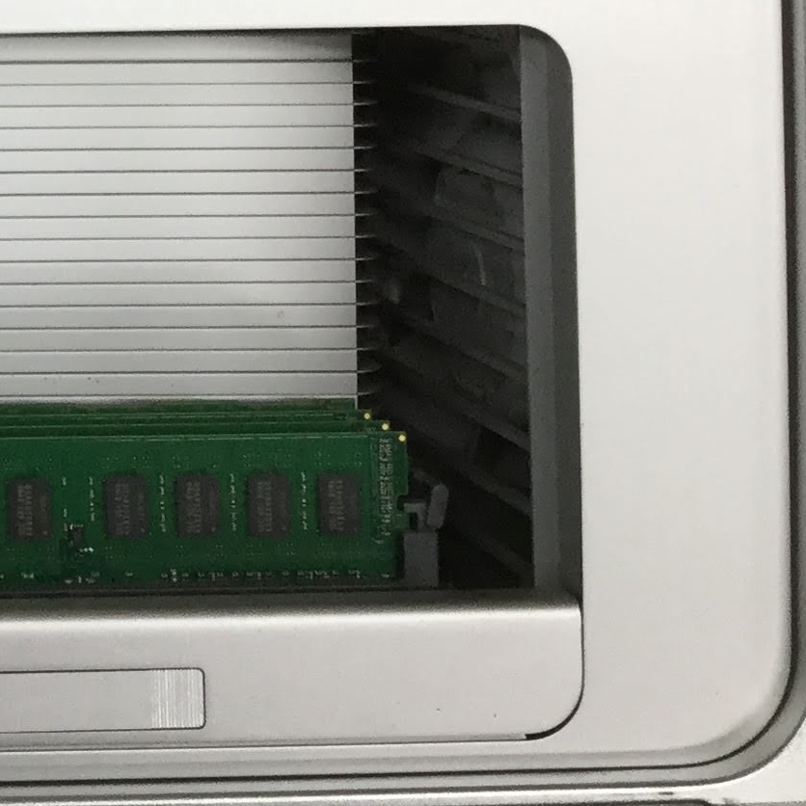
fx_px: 2819
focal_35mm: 107
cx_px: -502
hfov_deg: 14.8
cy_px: -171
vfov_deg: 15.6
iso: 32
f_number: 2.4
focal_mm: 3.3
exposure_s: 1/33
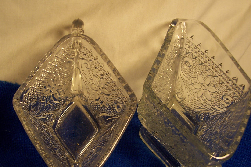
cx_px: 122
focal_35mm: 43
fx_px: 300
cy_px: 103
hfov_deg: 45.4
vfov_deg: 31.1
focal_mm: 5.6
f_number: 2.8
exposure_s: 1/180
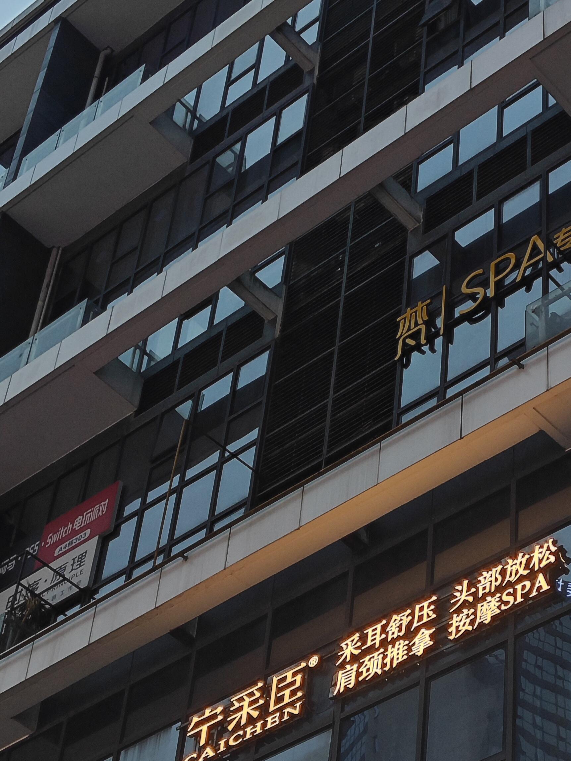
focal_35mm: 82
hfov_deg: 17.9
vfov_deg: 23.5
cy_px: 599
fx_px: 1804
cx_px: 424
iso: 100
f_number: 1.8
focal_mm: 5.43
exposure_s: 1/100
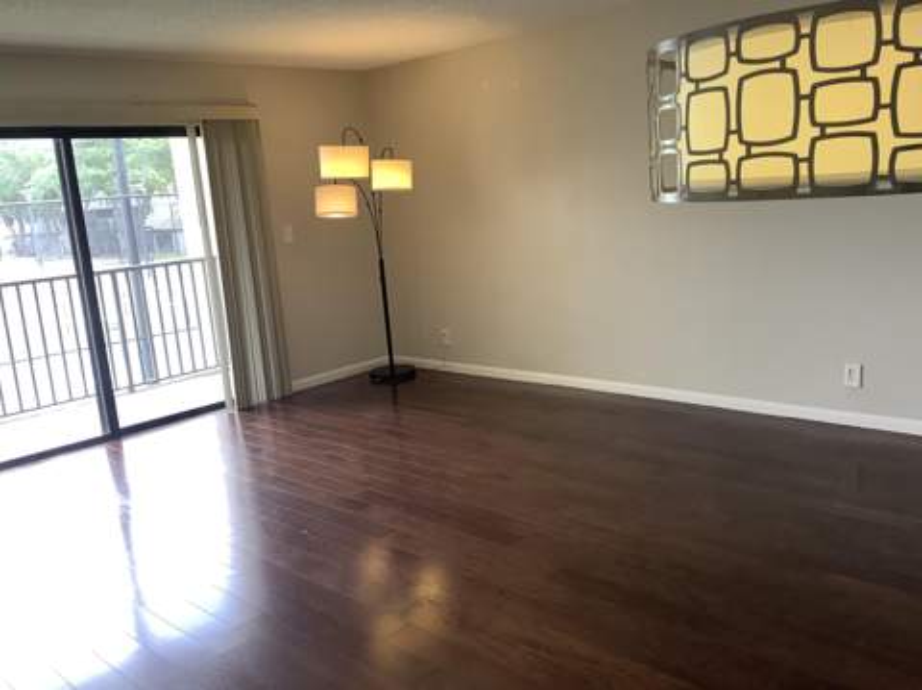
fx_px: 825
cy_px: 345
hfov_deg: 58.4
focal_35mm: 31
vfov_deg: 45.4
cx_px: 461
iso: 50
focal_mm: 3.3
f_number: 2.4
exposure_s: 1/60
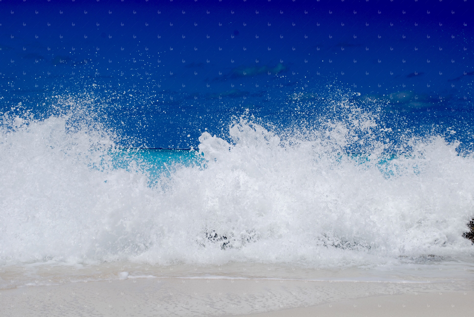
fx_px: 791
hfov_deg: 33.4
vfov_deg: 22.7
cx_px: 237
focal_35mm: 60
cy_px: 158
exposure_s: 1/400
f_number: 10
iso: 100
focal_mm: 40
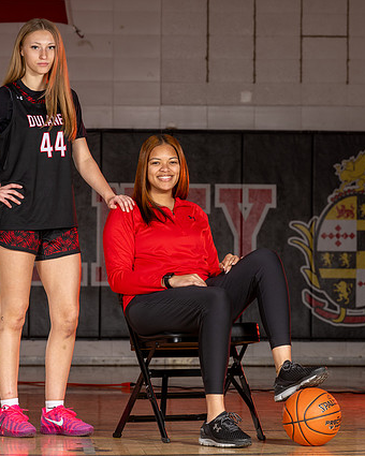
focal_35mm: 187
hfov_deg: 8.3
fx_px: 2525
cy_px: 232
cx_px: 196
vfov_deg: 10.3
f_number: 6.3
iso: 80
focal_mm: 110
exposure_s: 1/125
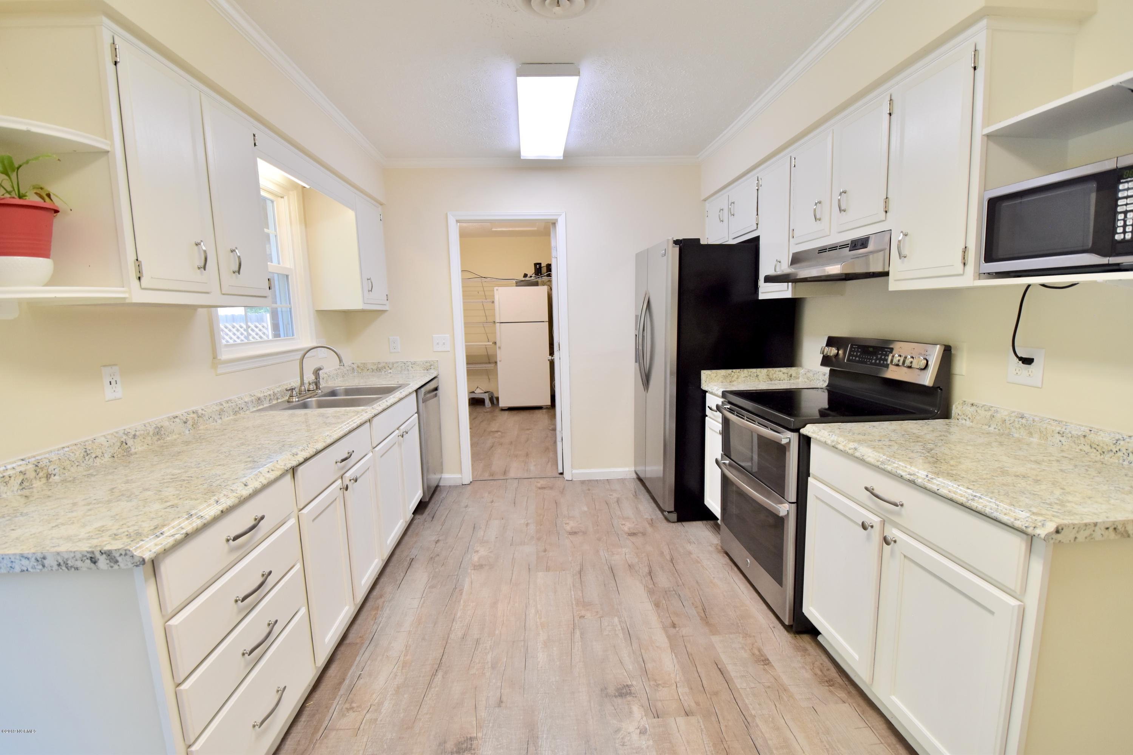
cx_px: 566
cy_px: 378
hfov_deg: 100.4
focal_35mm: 15
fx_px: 472
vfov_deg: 77.3
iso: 400
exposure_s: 1/100
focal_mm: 10
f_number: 5
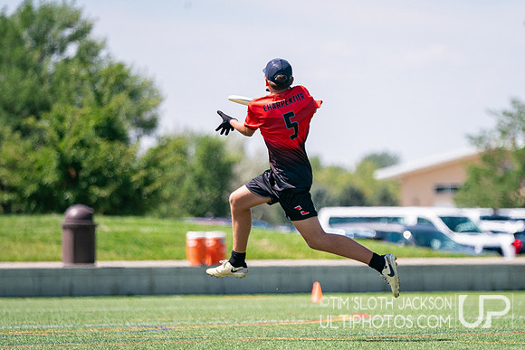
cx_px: 336
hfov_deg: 6.8
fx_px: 4415
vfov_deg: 4.5
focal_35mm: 303
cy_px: 204
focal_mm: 200
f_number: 2.8
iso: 640
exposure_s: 1/10000
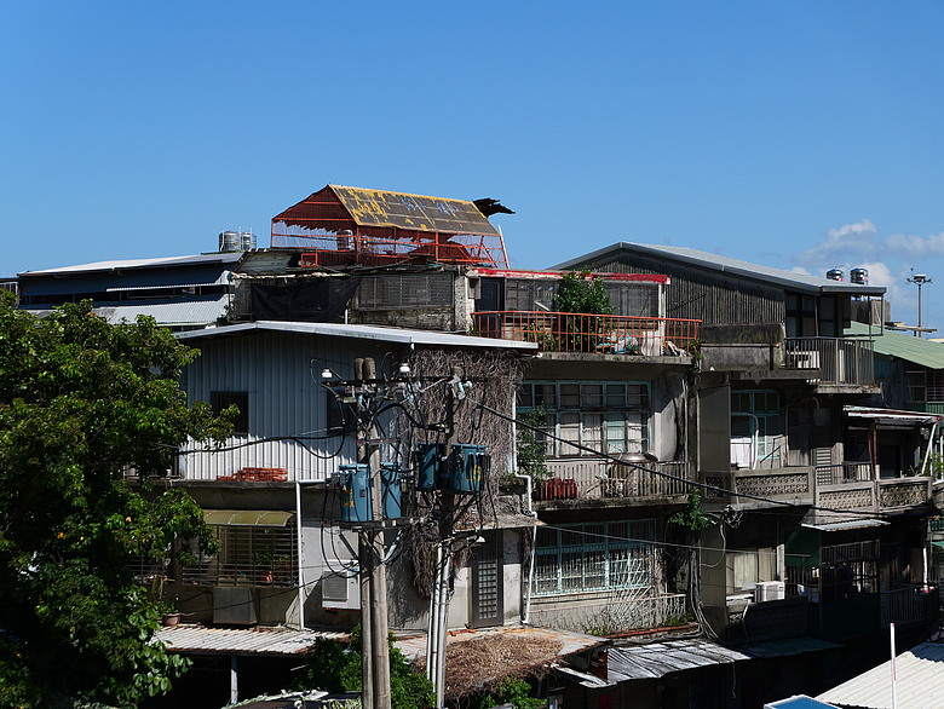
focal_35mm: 75
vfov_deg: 19.7
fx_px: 2047
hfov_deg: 26.0
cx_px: 472
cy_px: 354
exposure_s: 1/1300
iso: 100
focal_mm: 34
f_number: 3.5
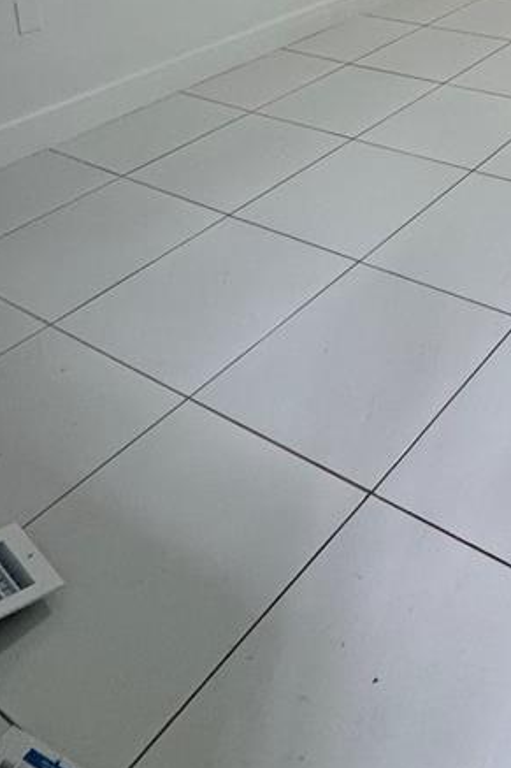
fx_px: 852
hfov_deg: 29.5
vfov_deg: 36.6
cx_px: 587
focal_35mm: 40
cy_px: -165
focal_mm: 2.22
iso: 160
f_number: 2.2
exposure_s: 1/120
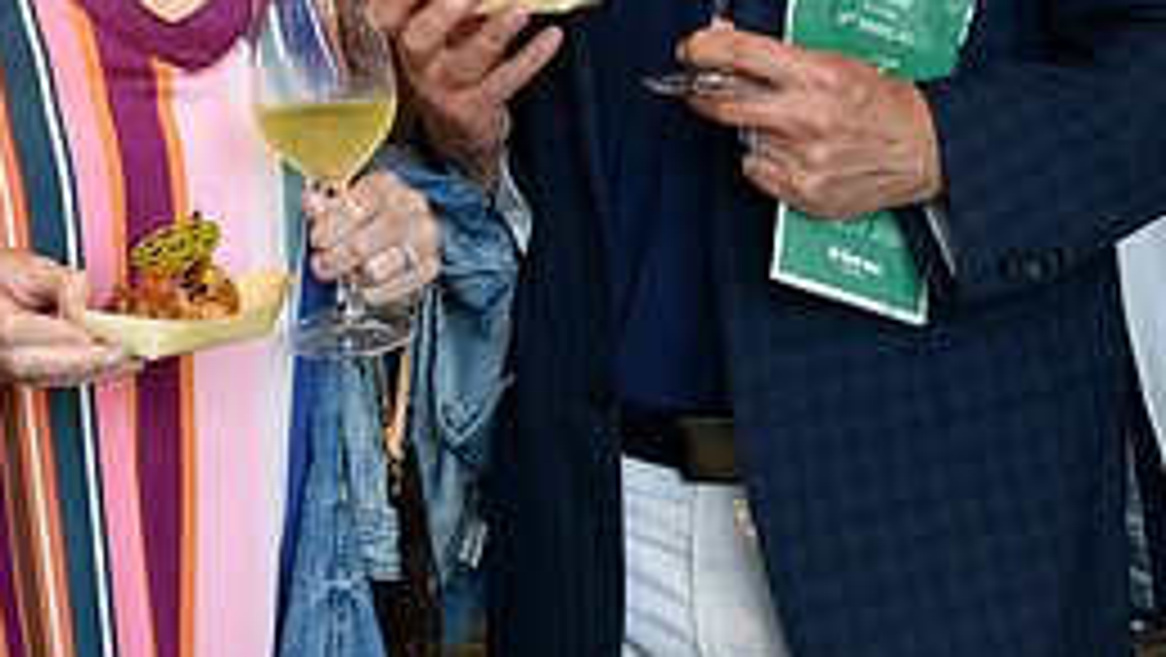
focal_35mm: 88
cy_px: -142
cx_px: 527
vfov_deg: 13.4
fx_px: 2722
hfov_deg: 24.2
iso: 4000
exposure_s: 1/320
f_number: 4.5
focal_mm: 35
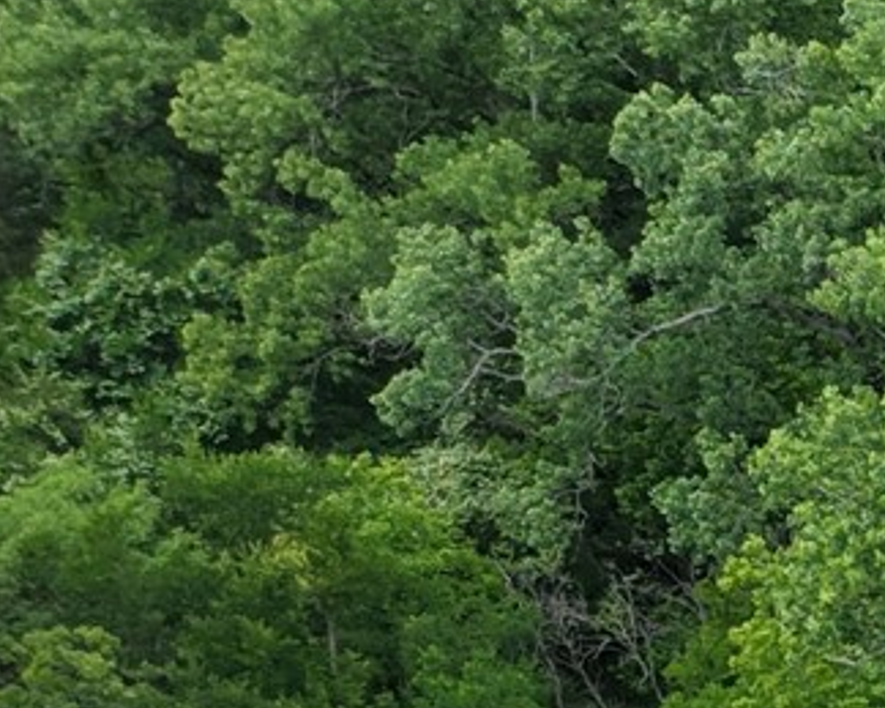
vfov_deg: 9.6
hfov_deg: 9.8
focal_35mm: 148
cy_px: 1539
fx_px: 3875
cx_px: 2701
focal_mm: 8.67
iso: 100
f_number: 1.8
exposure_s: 1/640
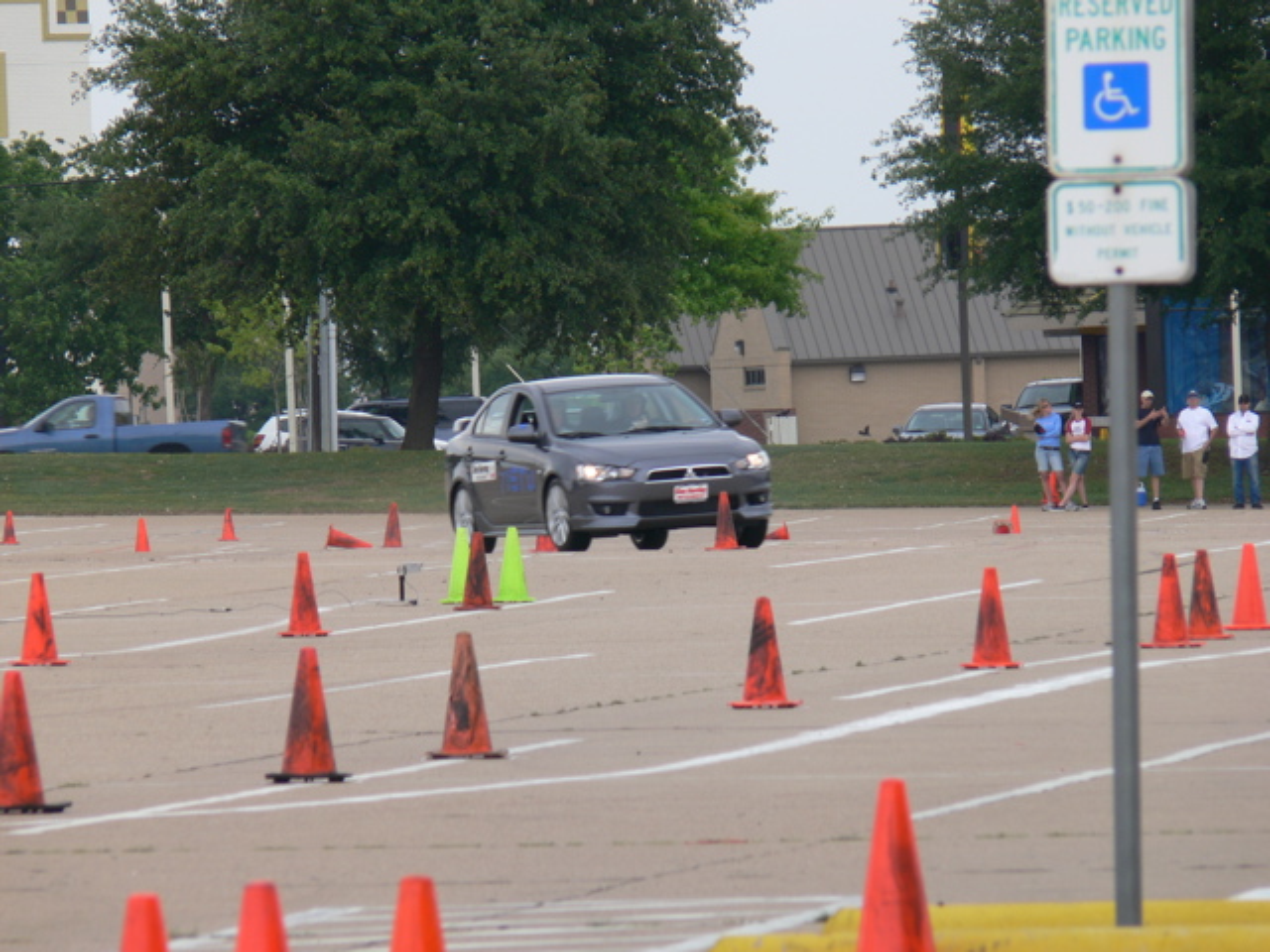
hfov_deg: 4.7
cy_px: 476
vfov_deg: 3.5
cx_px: 635
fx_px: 15409
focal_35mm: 420
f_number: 5.6
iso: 80
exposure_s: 1/160
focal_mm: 88.8
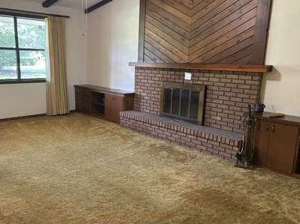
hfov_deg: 58.1
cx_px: 127
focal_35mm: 31
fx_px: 269
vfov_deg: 45.4
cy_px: 114
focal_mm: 5.7
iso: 320
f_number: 1.5
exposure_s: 1/60
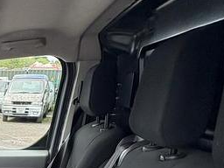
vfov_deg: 27.4
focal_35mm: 49
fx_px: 317
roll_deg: -6.0
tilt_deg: -19.1
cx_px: -74
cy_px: 180
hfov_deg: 30.1
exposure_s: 1/351
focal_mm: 2.22
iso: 50
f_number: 2.2
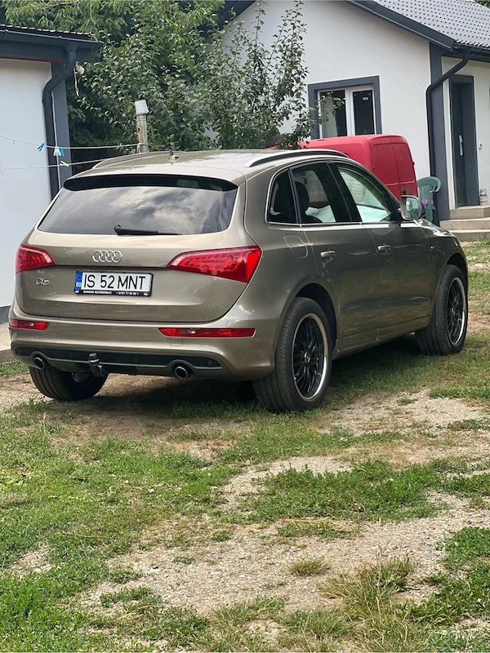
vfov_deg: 25.3
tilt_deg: -4.0
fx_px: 1453
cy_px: 326
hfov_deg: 19.1
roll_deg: +4.4
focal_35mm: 77
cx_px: 245
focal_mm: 9
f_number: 2.8
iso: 50
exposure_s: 1/121
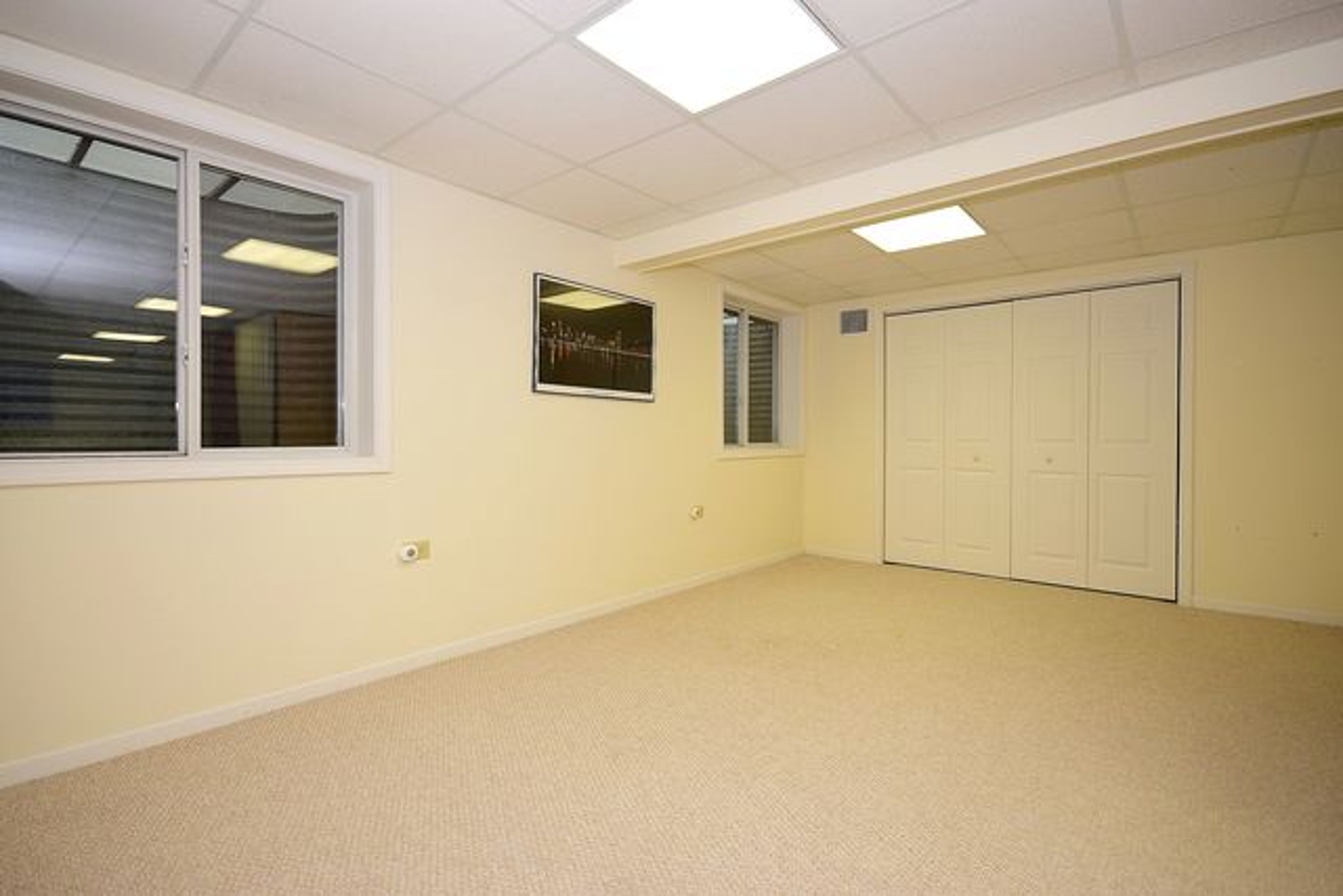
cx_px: 672
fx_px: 616
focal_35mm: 16
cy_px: 448
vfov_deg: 72.1
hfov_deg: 95.0
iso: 640
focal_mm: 11
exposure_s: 1/60
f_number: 6.3
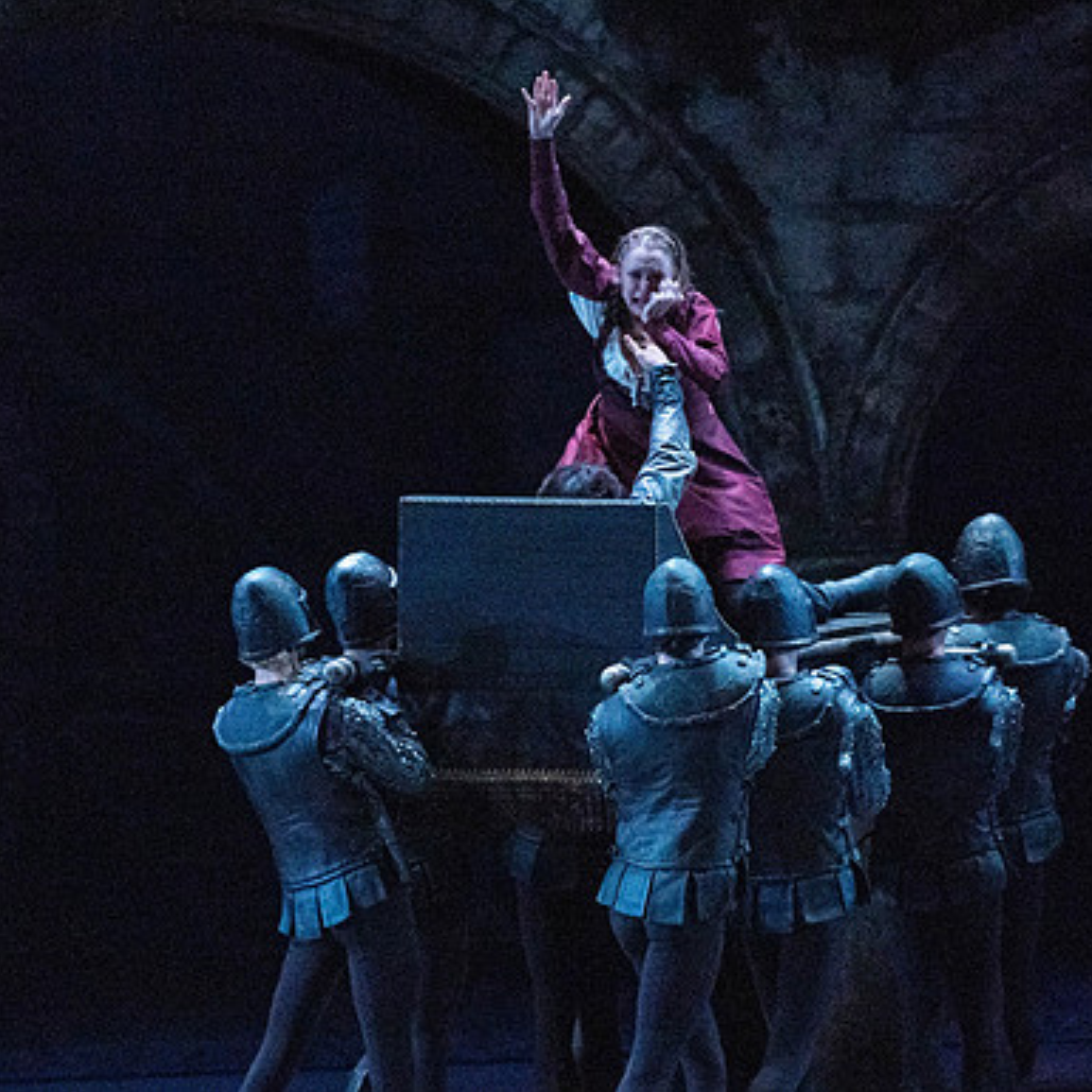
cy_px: 524
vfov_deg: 4.0
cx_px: 556
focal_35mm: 439
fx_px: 15668
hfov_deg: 4.0
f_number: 5.6
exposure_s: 1/250
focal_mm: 271
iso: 5000
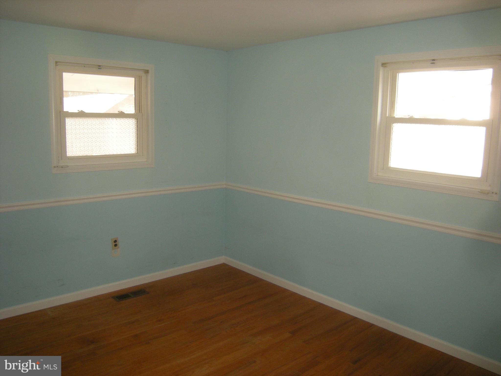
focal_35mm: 28
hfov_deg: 63.4
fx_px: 405
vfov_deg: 49.7
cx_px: 250
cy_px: 188
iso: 128
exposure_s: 1/54.5
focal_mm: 4.7
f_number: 2.8
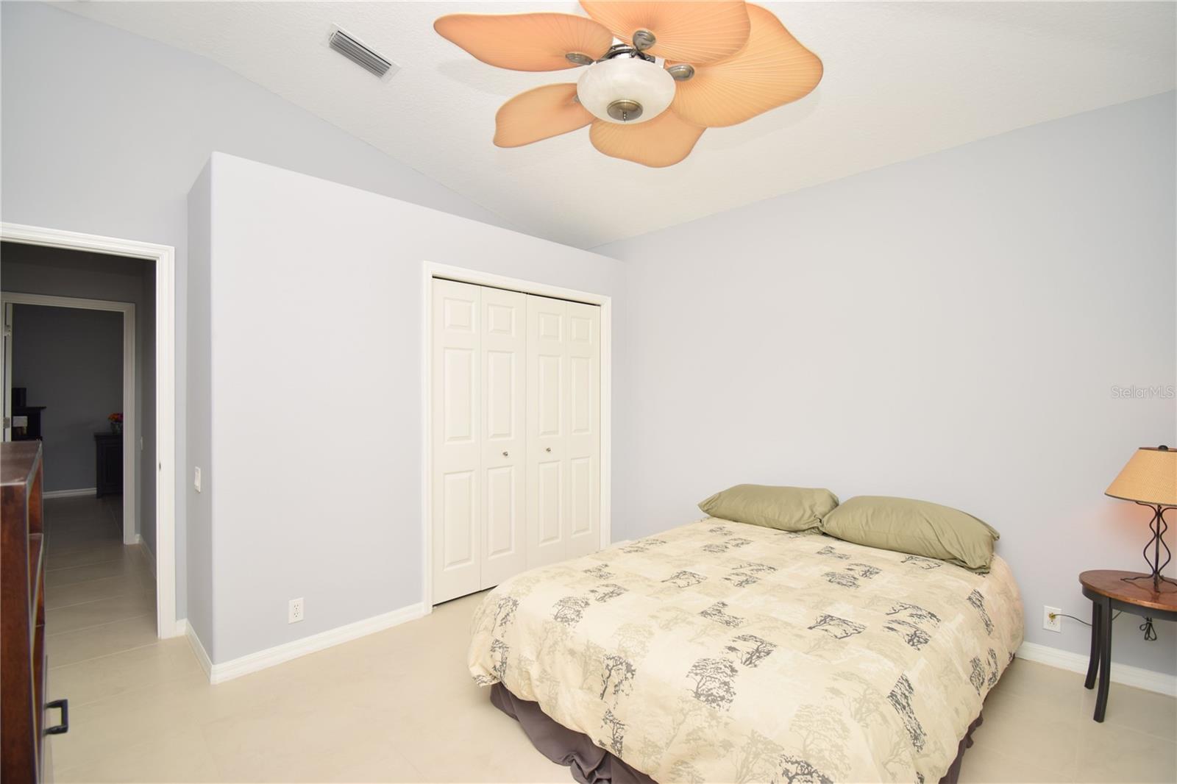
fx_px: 490
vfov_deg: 77.3
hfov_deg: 100.4
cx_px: 588
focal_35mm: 15
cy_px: 392
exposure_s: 1/60
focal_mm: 10
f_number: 4.5
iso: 100
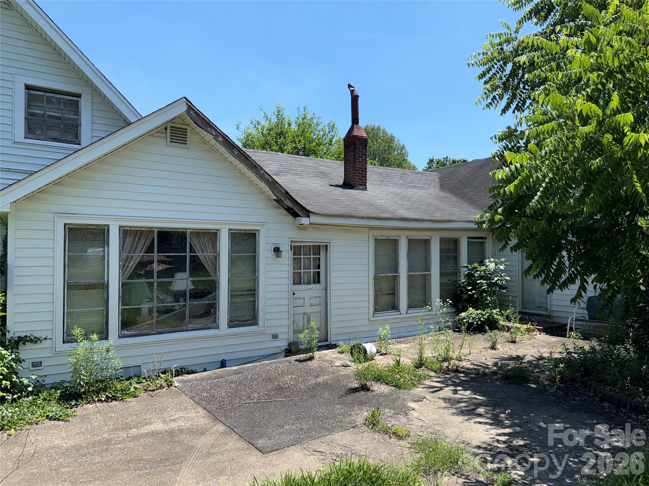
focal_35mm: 24
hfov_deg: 71.6
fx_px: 450
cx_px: 324
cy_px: 243
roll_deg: -0.4
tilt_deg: +3.6
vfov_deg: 56.8
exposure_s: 1/4673
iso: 50
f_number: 1.78
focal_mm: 6.76
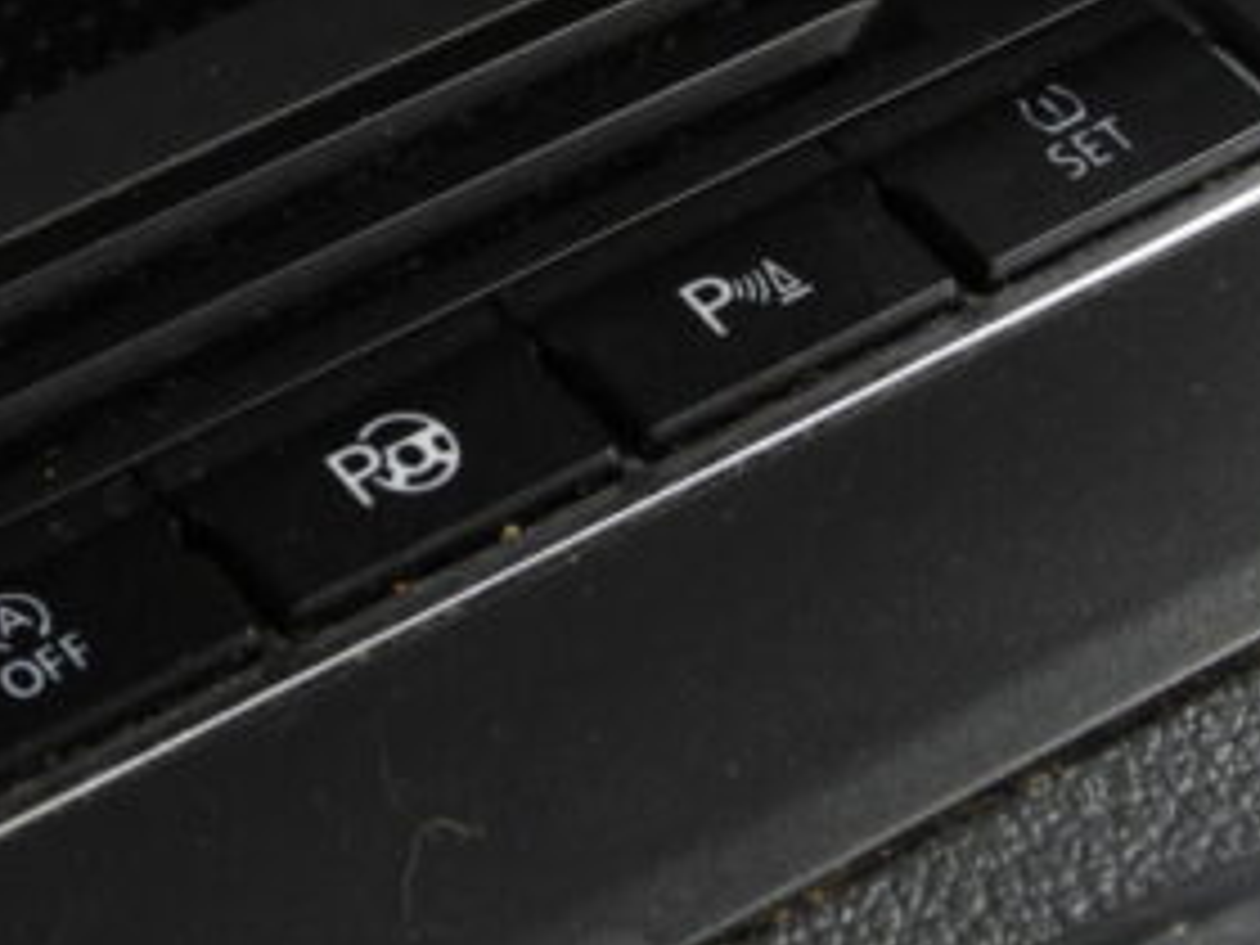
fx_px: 6006
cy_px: 360
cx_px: 266
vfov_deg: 9.0
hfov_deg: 11.9
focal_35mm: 165
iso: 100
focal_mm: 11.7
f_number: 3.5
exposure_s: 1/30
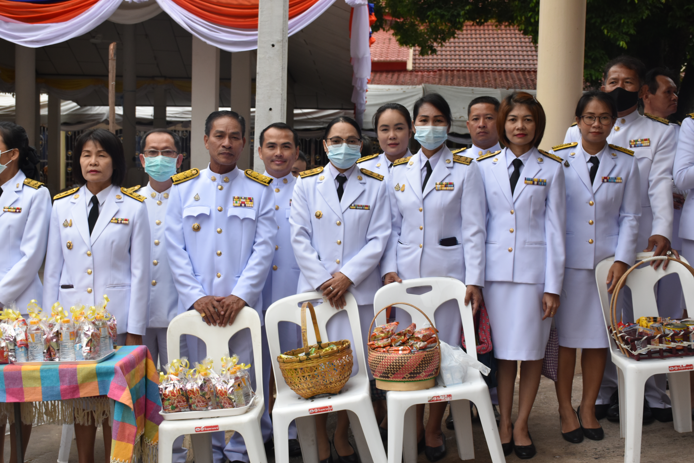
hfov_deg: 41.1
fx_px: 925
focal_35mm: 48
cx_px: 347
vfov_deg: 28.1
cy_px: 232
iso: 400
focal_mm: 32
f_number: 7.1
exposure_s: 1/200
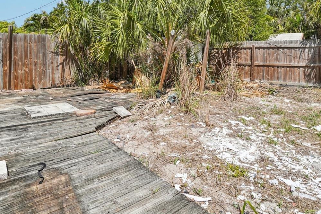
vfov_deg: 50.7
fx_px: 214
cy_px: 51
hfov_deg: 73.7
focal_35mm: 24
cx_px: 154
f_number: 8
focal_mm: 10
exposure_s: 1/250
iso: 100
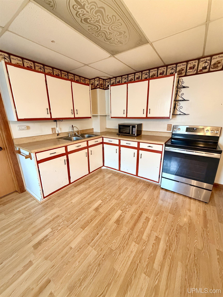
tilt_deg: -15.5
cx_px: 112
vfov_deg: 102.1
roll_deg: +0.0
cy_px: 148
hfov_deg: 85.7
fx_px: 120
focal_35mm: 14
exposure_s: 1/60
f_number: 2.2
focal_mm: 2.22
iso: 640
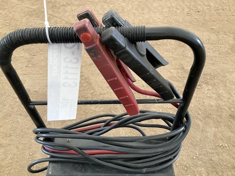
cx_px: 118
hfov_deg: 61.7
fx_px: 197
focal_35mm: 29
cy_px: 88
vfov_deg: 48.2
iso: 64
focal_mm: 3
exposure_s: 1/115
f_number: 1.8
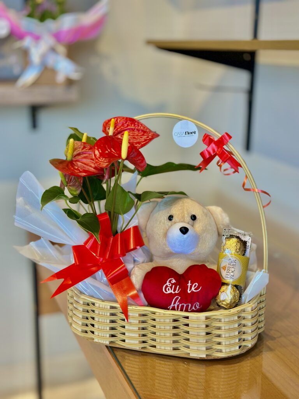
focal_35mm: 48
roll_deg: -2.0
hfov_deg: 30.3
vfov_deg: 39.7
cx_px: 150
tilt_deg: -15.2
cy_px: 200
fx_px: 553
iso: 160
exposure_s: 1/120
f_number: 1.78
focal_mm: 6.86
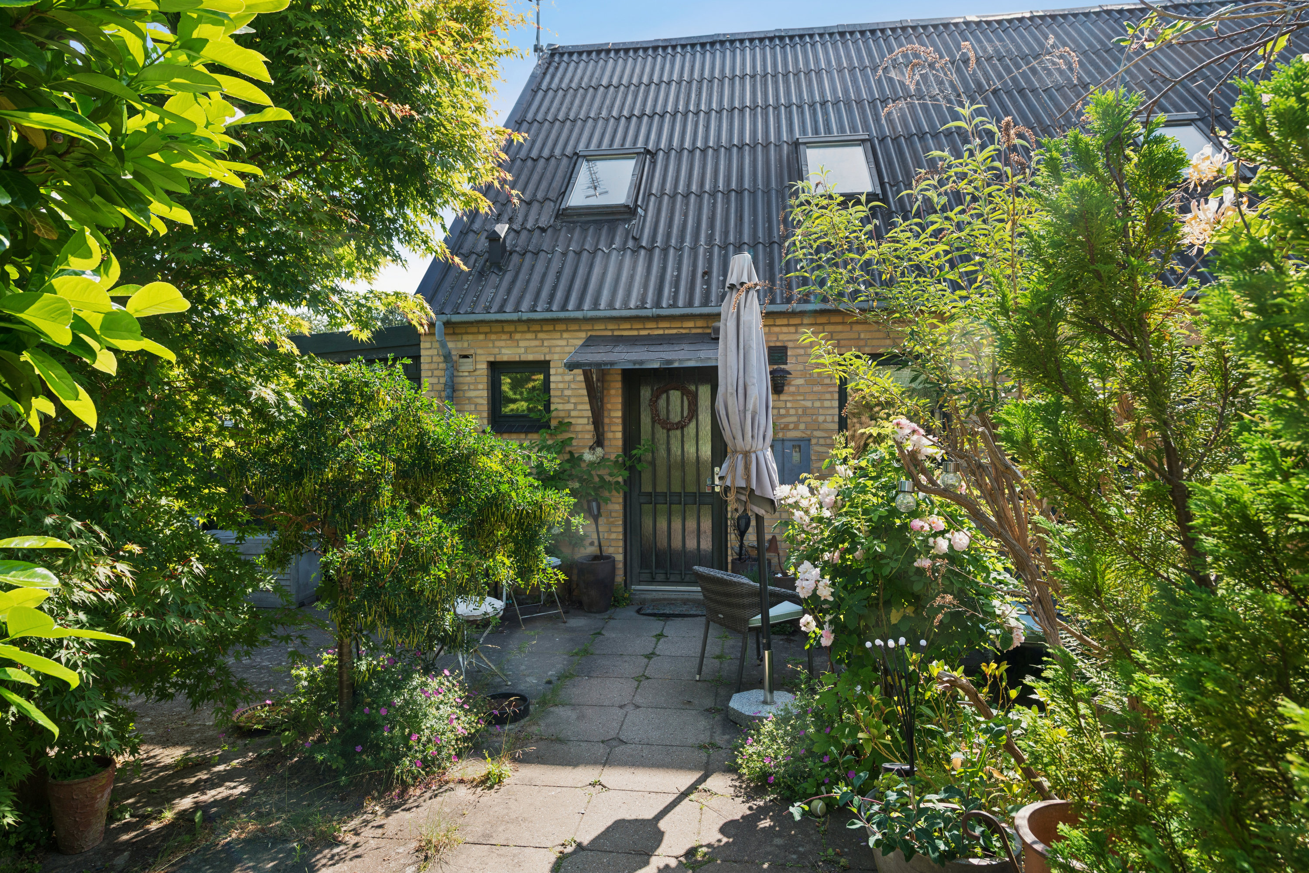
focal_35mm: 21
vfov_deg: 59.5
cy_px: 436
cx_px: 654
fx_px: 764
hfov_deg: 81.2
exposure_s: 1/125
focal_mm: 21
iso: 200
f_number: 10
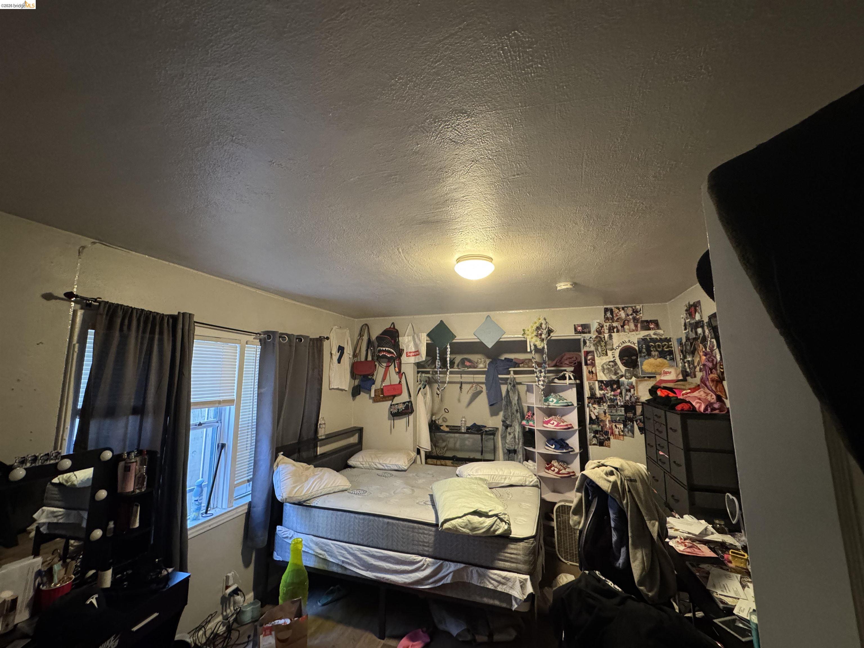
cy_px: 324
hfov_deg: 102.1
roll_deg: +0.7
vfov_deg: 85.7
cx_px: 432
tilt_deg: +7.9
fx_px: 349
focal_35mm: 14
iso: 1000
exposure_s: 1/60
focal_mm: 2.22
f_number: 2.2
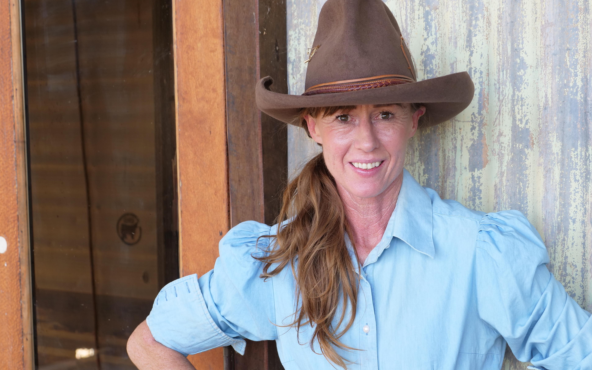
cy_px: 207
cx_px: 317
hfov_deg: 26.8
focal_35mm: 77
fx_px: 1242
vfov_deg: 16.9
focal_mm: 28
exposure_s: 1/125
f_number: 3.2
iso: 200
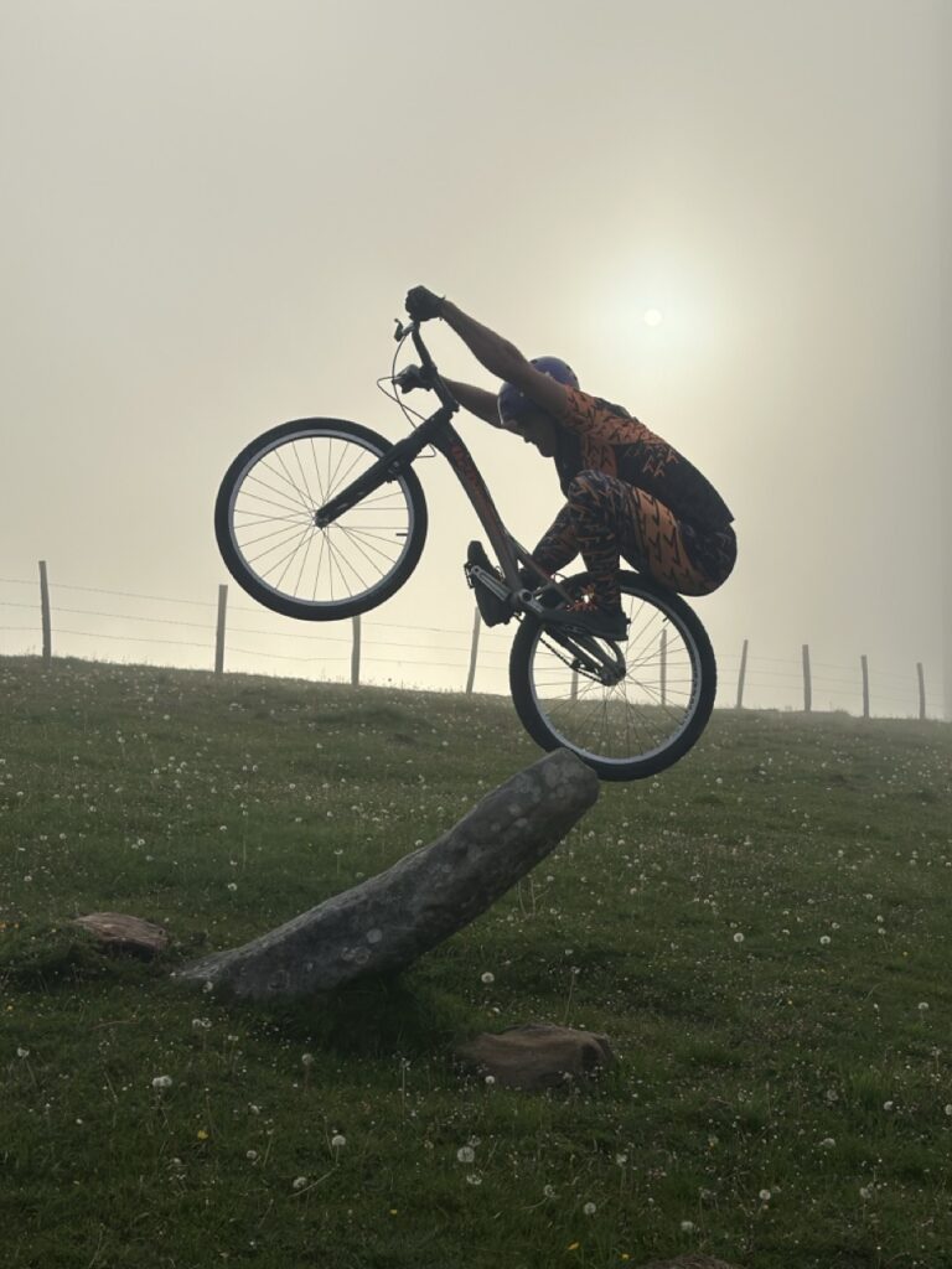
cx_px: 476
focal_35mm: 48
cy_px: 634
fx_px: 1760
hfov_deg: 30.3
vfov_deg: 39.7
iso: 100
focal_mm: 6.86
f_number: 1.78
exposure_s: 1/5000
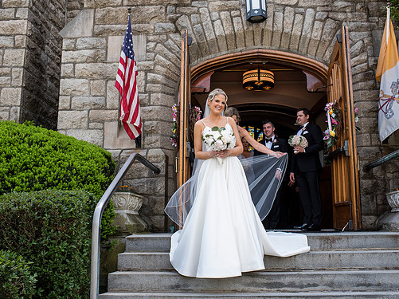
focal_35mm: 39
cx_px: 221
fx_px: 449
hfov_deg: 47.8
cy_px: 146
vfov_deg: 36.8
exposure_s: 1/500
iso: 640
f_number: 6.3
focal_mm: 35
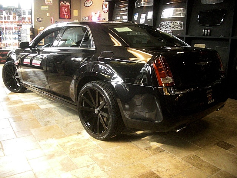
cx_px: 118
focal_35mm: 36
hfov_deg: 51.4
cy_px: 89
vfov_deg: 39.7
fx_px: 246
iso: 800
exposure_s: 1/100
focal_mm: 6.3
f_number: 2.8
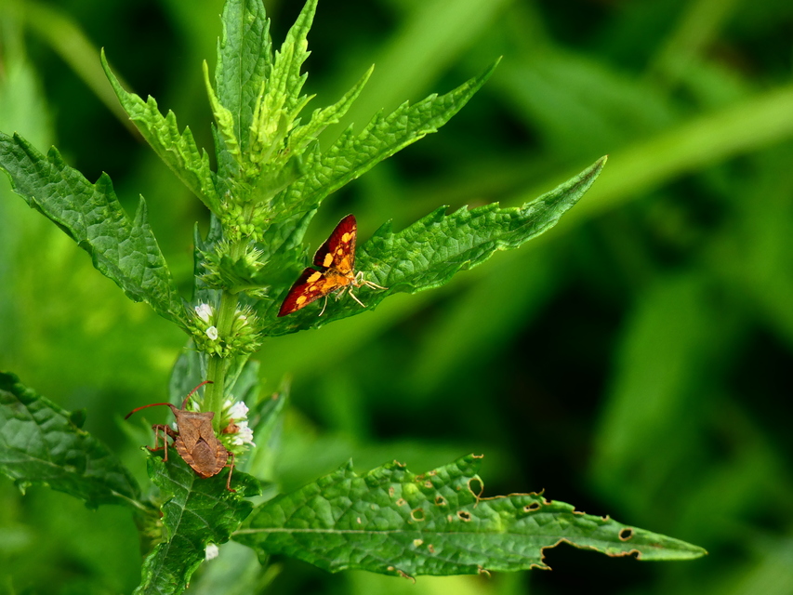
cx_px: 396
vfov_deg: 3.1
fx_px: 11089
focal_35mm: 484
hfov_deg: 4.1
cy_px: 298
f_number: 5.6
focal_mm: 86.7
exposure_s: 1/100
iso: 160
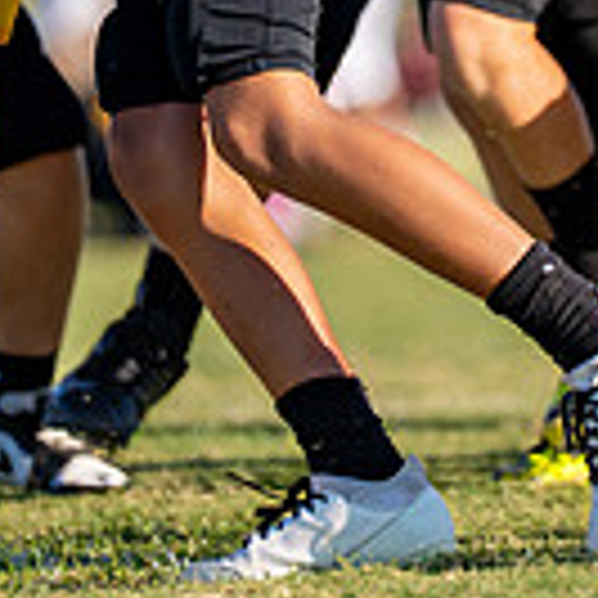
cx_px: 533
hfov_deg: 2.0
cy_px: -68
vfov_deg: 2.0
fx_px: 17434
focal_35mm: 892
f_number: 2.8
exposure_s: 1/3200
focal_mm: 200
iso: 160
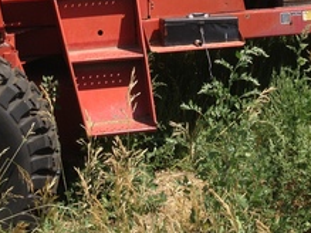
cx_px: 148
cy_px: -55
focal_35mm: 87
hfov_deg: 22.5
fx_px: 781
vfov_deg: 16.2
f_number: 2.4
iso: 64
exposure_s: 1/1284
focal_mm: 4.28
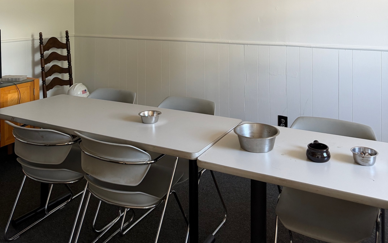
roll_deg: -0.3
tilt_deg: -1.5
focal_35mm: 34
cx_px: 194
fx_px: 359
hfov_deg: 56.7
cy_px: 11
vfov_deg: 34.5
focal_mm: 6.76
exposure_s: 1/93
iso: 200
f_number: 1.78
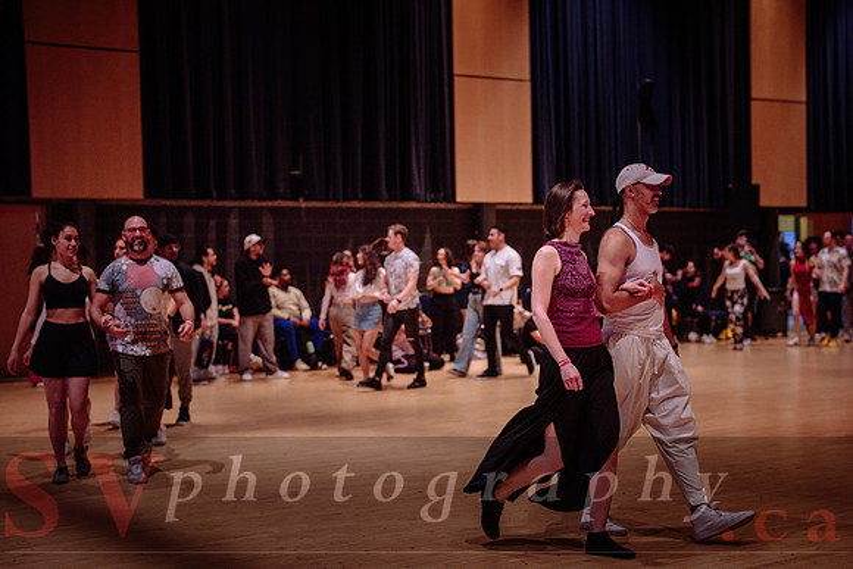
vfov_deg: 23.2
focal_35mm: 58
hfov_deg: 34.2
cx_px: 467
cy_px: 304
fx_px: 1385
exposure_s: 1/320
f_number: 1.8
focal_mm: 50
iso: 1600
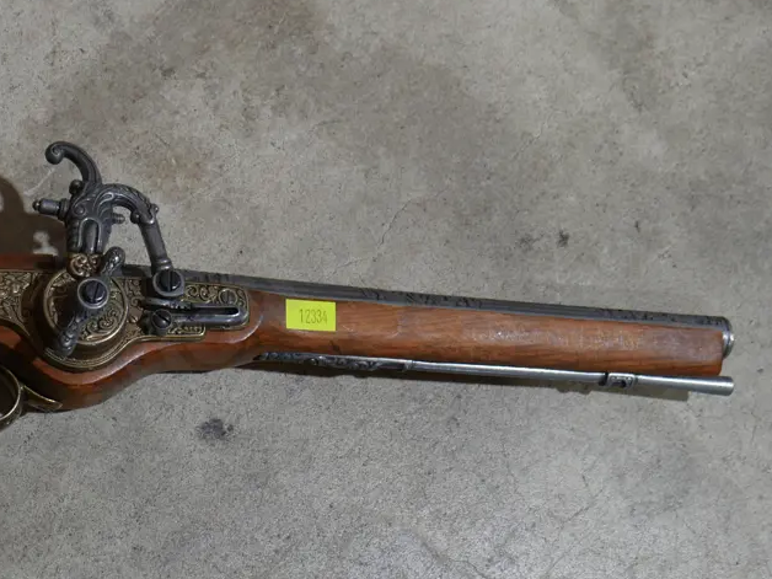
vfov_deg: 23.6
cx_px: 171
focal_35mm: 62
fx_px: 1383
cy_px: 366
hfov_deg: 30.5
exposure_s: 1/60
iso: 250
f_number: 4.1
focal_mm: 19
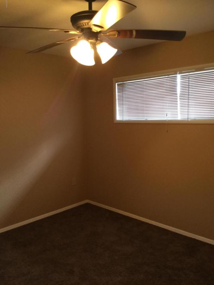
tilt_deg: -5.8
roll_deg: +1.2
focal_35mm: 31
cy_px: 142
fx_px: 256
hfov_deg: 45.4
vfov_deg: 58.4
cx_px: 107
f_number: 2.4
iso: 125
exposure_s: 1/30
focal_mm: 3.3
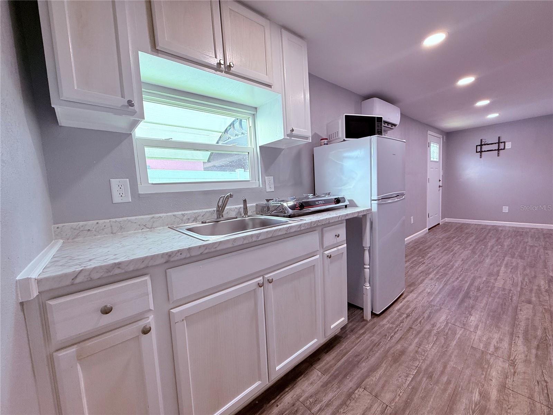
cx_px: 276
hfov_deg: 102.1
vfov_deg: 85.7
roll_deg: +2.8
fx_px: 224
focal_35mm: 14
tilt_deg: -5.2
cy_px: 208
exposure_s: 1/120
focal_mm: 2.22
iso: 125
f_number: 2.2
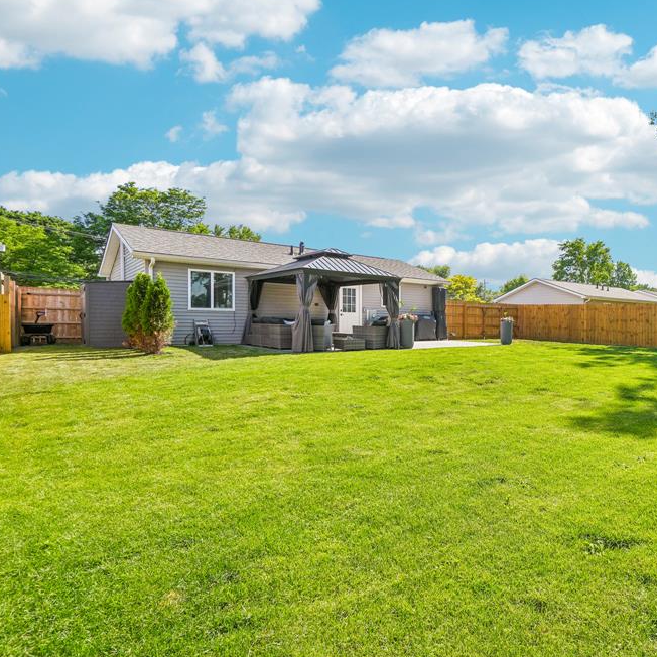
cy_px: 333
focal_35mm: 20
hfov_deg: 69.9
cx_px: 493
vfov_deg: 74.8
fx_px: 429
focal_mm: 10
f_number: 8
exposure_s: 1/350
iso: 100
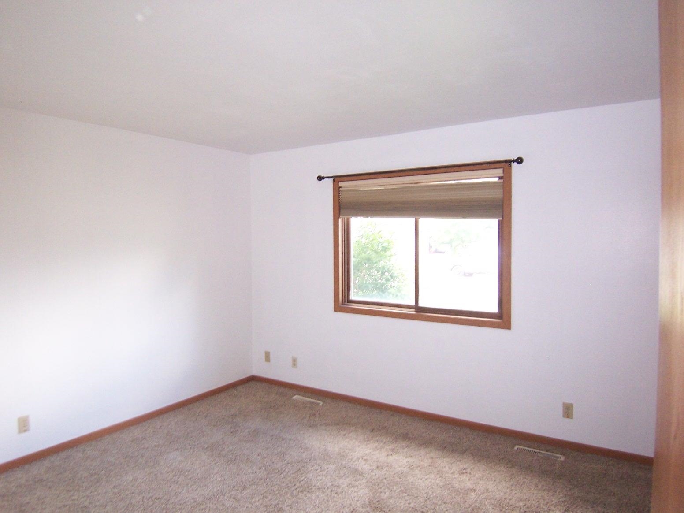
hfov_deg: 73.9
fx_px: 454
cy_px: 256
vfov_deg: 58.9
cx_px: 342
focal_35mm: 23
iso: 200
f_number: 2.8
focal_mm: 3.8
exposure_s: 1/30
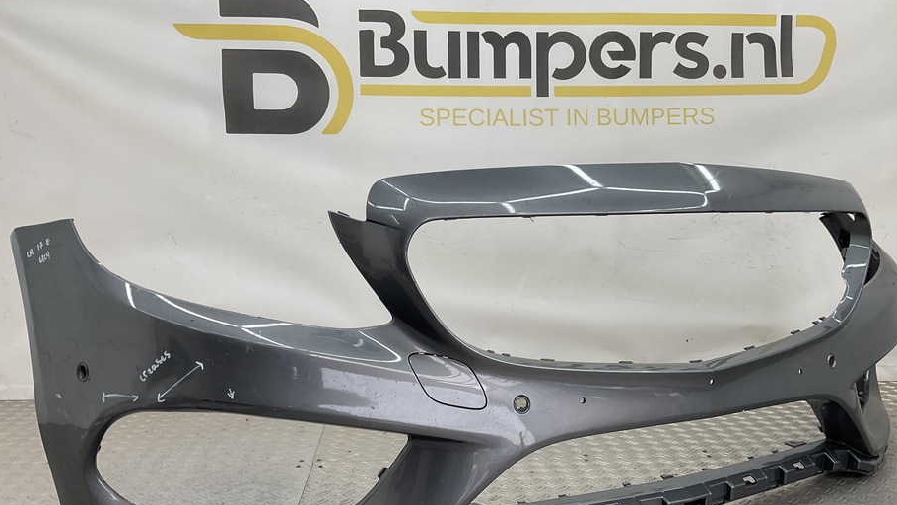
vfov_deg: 33.6
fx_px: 833
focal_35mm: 35
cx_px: 467
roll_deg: -1.1
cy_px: 314
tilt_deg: -8.3
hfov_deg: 56.6
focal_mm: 3
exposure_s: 1/120
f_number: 1.8
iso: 20
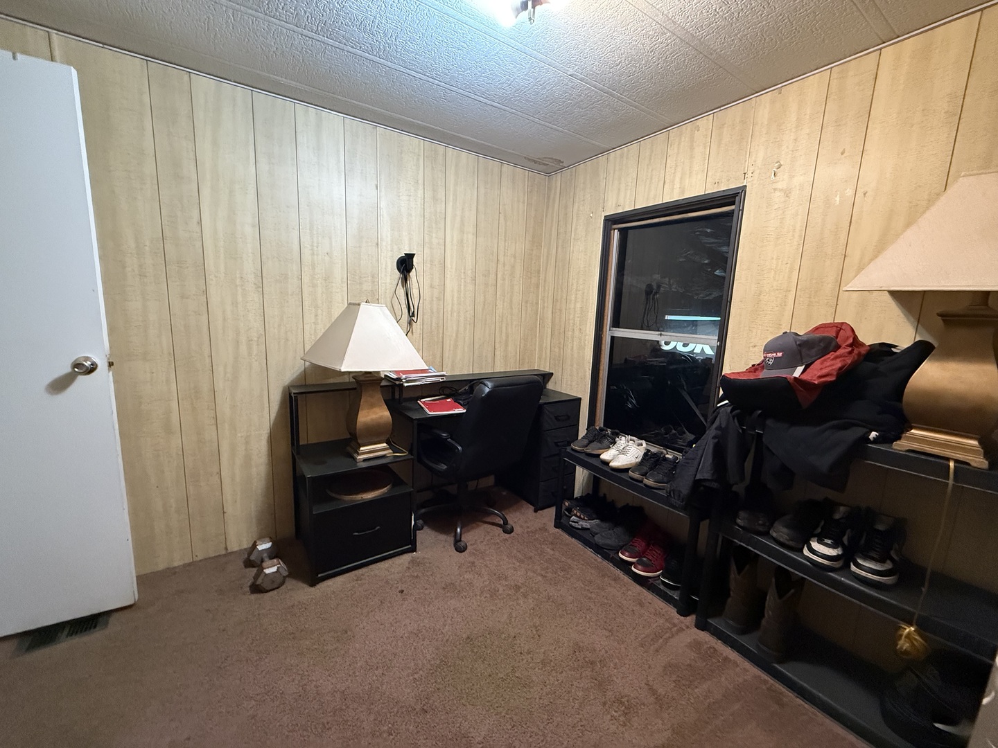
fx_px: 404
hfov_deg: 102.1
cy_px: 374
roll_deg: -1.6
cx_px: 499
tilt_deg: -8.7
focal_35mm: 14
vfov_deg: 85.7
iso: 800
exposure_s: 1/60
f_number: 2.2
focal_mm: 2.22
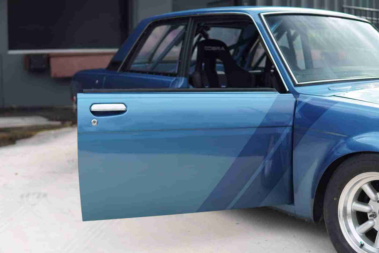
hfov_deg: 43.6
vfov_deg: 29.9
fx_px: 474
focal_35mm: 45
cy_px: 126
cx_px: 190
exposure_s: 1/400
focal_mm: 30
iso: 100
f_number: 2
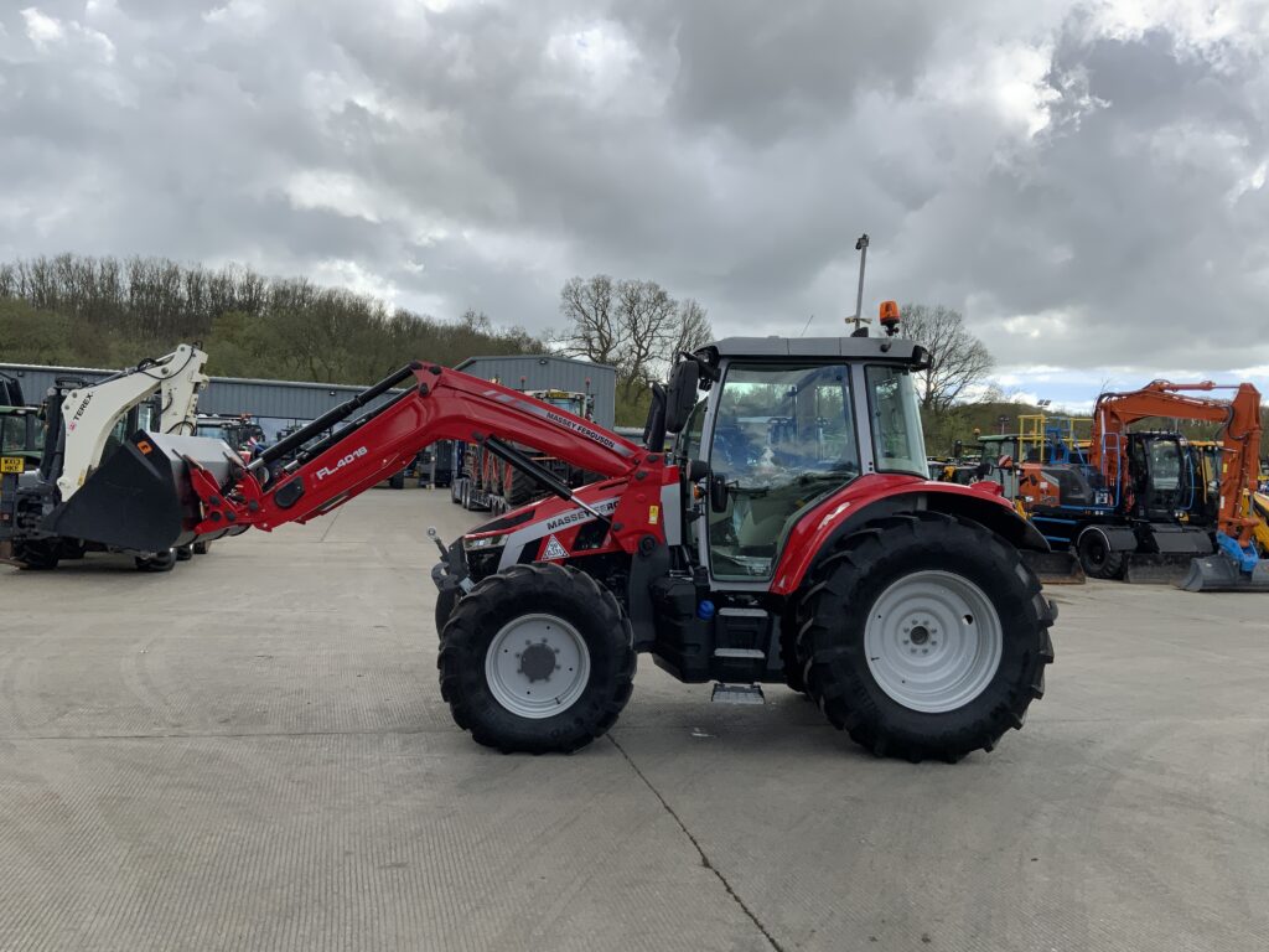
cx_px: 634
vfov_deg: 48.2
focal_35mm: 29
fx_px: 1063
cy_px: 476
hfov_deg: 61.7
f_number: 1.8
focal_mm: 3
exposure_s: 1/1279
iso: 16
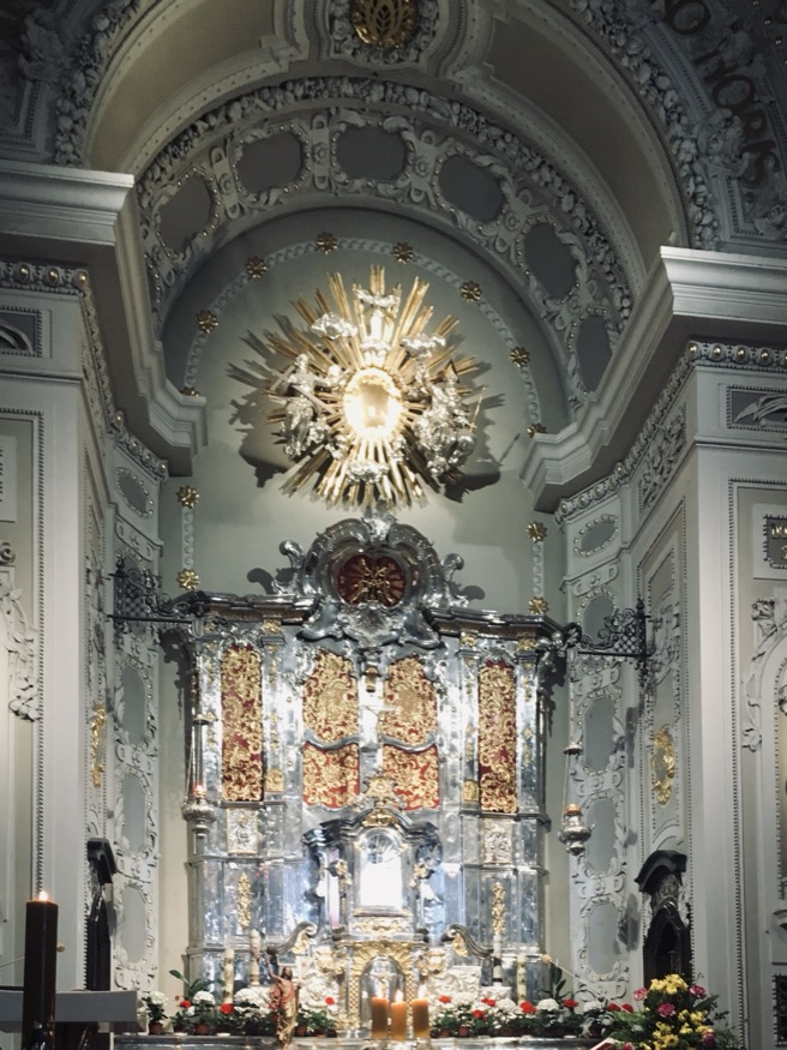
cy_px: 525
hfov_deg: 48.2
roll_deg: +1.0
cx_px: 394
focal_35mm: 29
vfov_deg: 61.7
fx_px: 879
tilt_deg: +16.8
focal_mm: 4.15
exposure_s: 1/33
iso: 125
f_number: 2.2
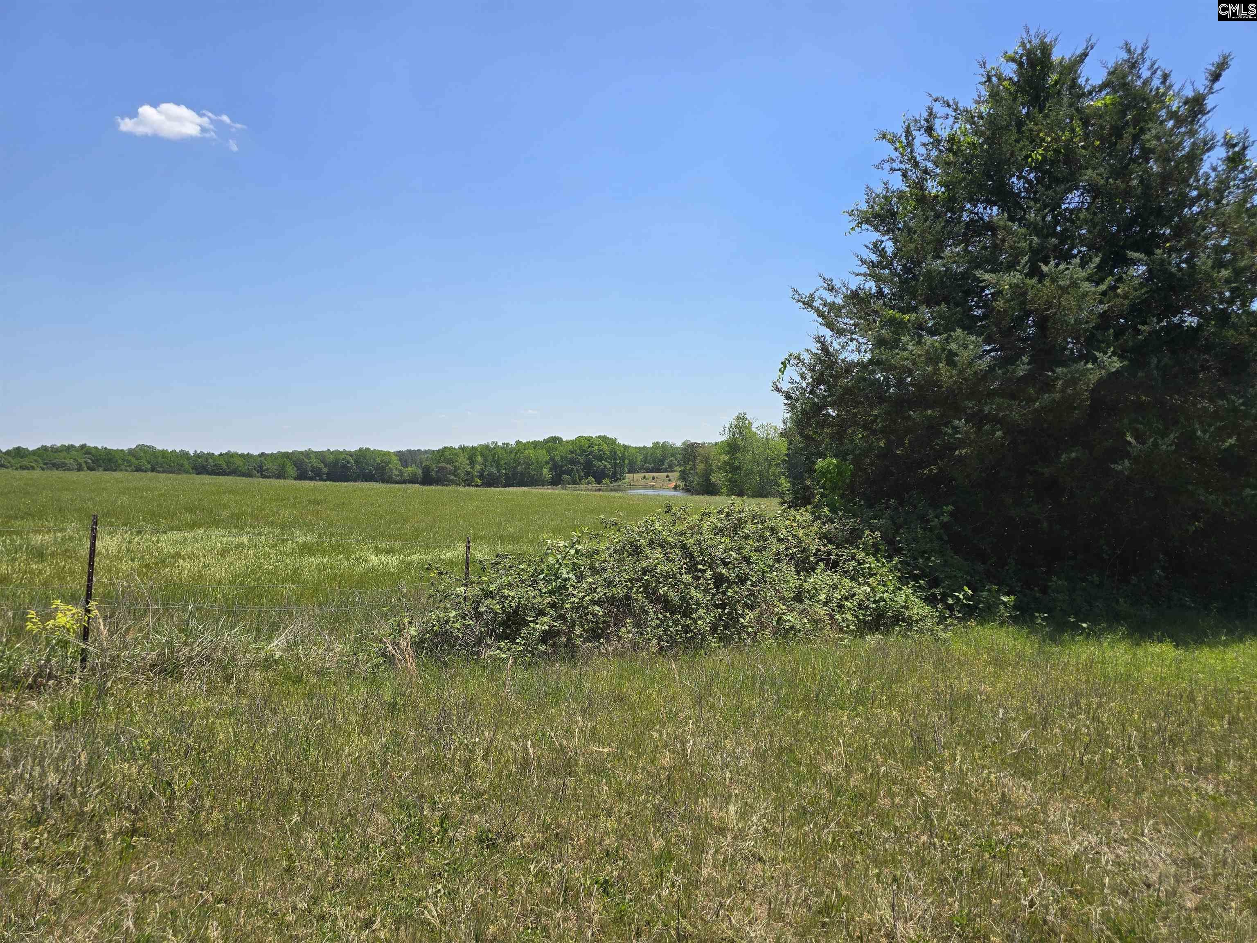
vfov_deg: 58.9
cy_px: 472
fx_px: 835
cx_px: 628
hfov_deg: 73.9
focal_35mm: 23
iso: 12
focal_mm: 6.3
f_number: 1.7
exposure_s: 1/878
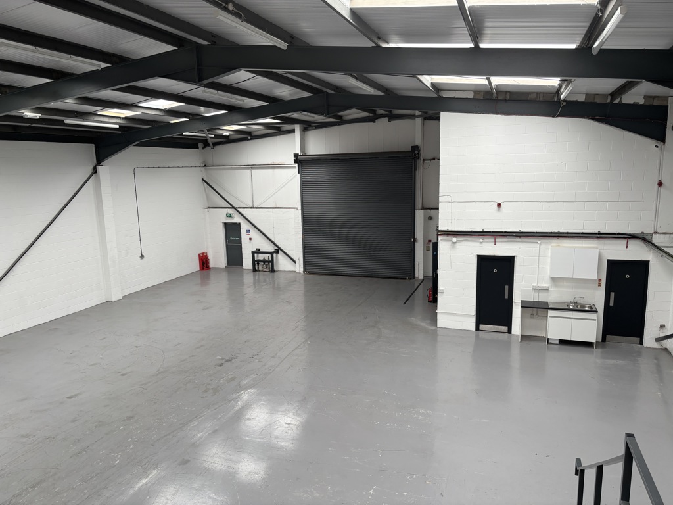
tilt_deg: -10.9
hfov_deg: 67.3
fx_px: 505
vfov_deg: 53.1
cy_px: 252
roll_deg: +1.6
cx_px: 336
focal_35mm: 26
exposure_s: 1/121
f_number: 1.6
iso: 80
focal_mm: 5.96
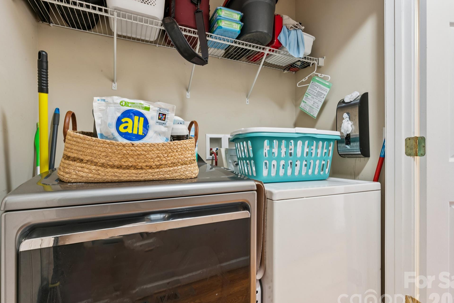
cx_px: 238
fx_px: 225
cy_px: 157
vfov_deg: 67.8
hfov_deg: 90.4
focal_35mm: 18
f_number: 13
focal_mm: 16.8
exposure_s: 1.3
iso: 200
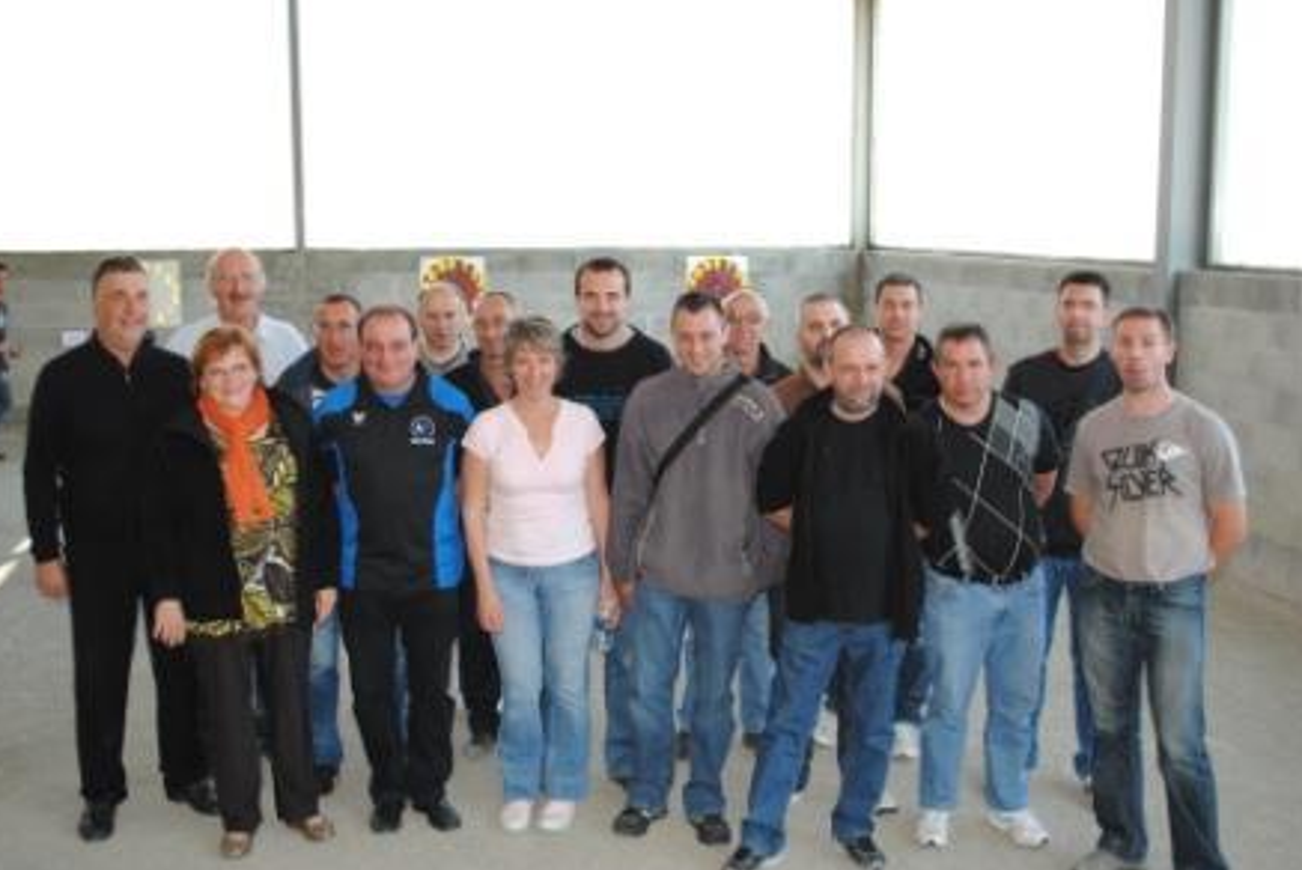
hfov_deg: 48.4
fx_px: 1448
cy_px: 441
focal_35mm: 40
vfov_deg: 33.5
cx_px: 647
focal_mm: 26
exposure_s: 1/60
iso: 200
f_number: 4.2
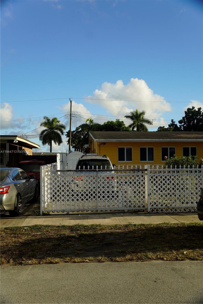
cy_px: 152
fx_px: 305
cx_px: 102
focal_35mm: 36
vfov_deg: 53.2
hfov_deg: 36.8
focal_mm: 24
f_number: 5
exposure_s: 1/250
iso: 100
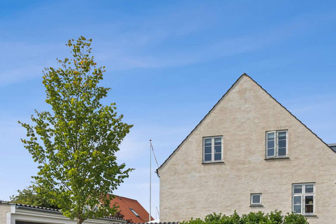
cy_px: 149
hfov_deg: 45.2
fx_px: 401
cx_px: 201
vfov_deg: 31.0
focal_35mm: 43
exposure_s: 1/800
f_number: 8
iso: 200
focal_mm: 20
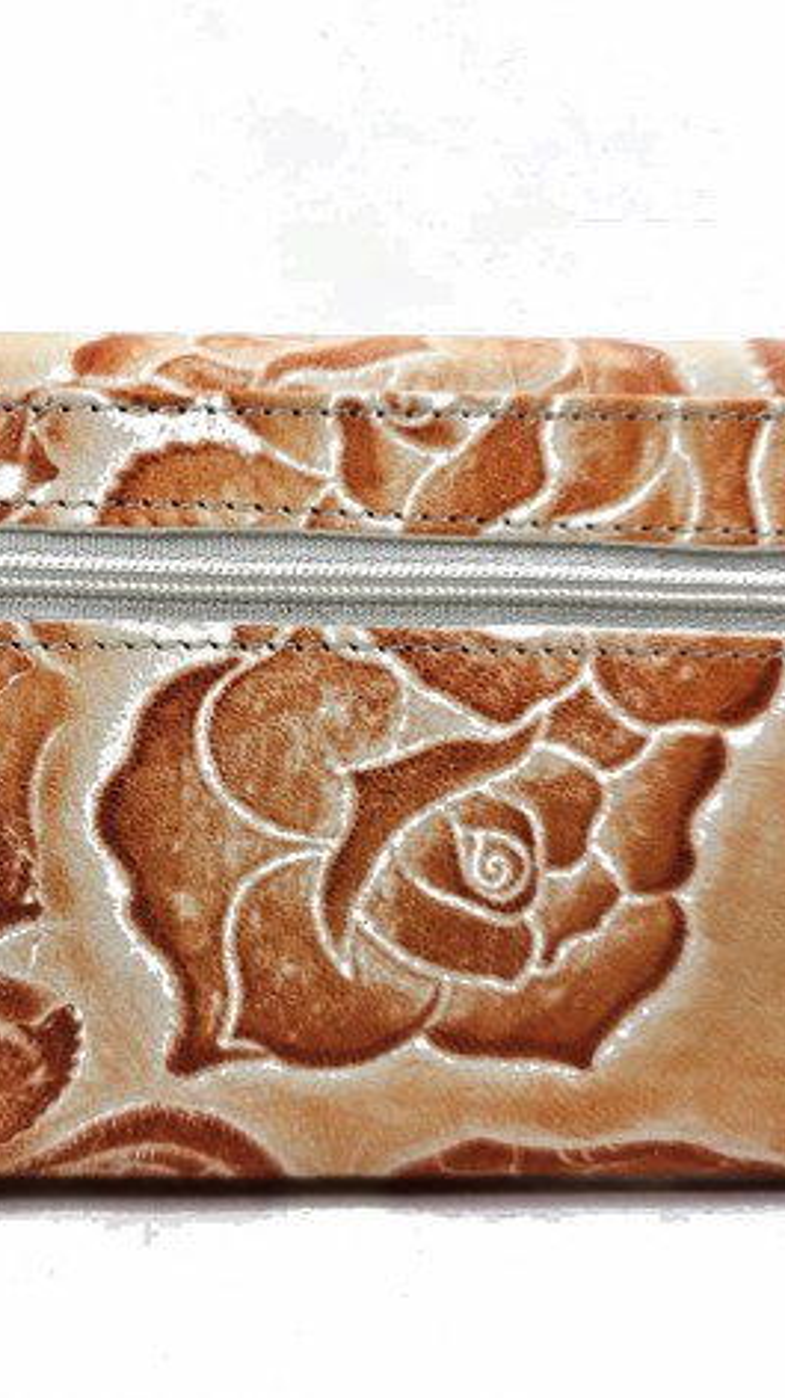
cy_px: 705
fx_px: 1260
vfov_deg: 58.0
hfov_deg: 34.1
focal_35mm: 34
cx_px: 219
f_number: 1.7
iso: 10
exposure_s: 1/155
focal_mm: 6.3
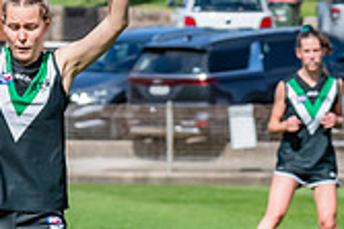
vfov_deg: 2.0
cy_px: 191
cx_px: -3
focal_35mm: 692
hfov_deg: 3.0
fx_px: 6606
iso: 800
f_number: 10
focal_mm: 170
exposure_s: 1/1600
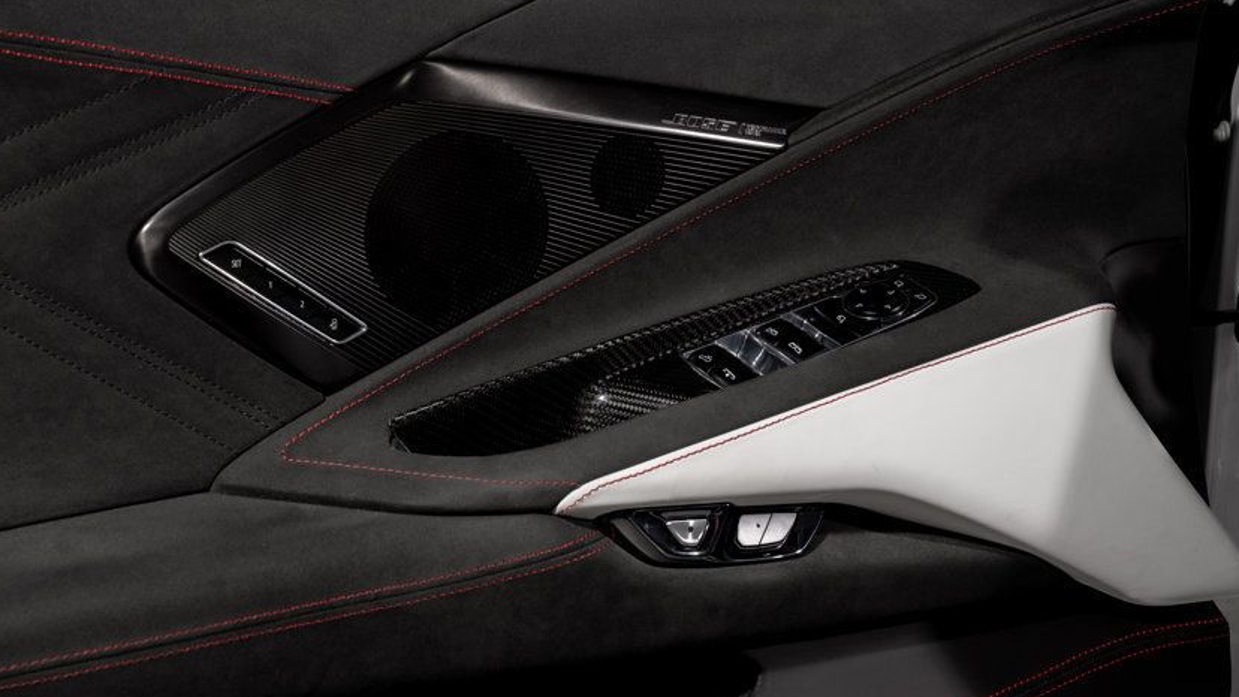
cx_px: 537
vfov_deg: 21.1
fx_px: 1873
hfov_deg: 36.5
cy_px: 417
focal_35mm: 57
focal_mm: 44
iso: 250
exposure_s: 1/160
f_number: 7.1
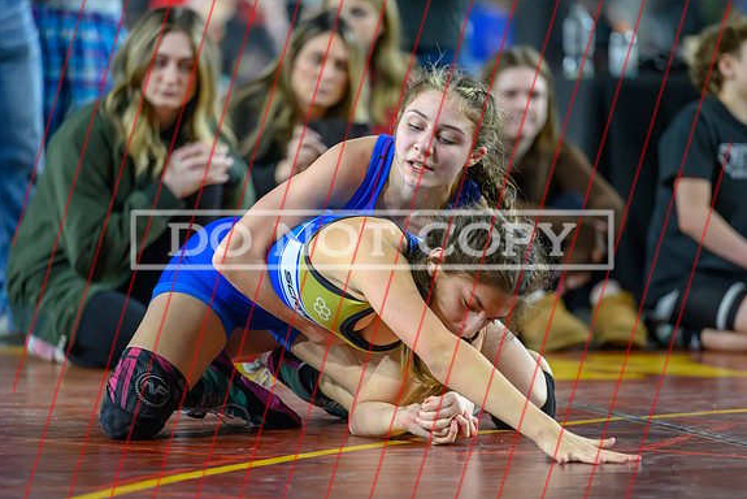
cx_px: 326
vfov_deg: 5.5
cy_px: 235
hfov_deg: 8.3
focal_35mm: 248
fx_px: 5148
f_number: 2.8
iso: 4000
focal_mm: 200
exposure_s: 1/800
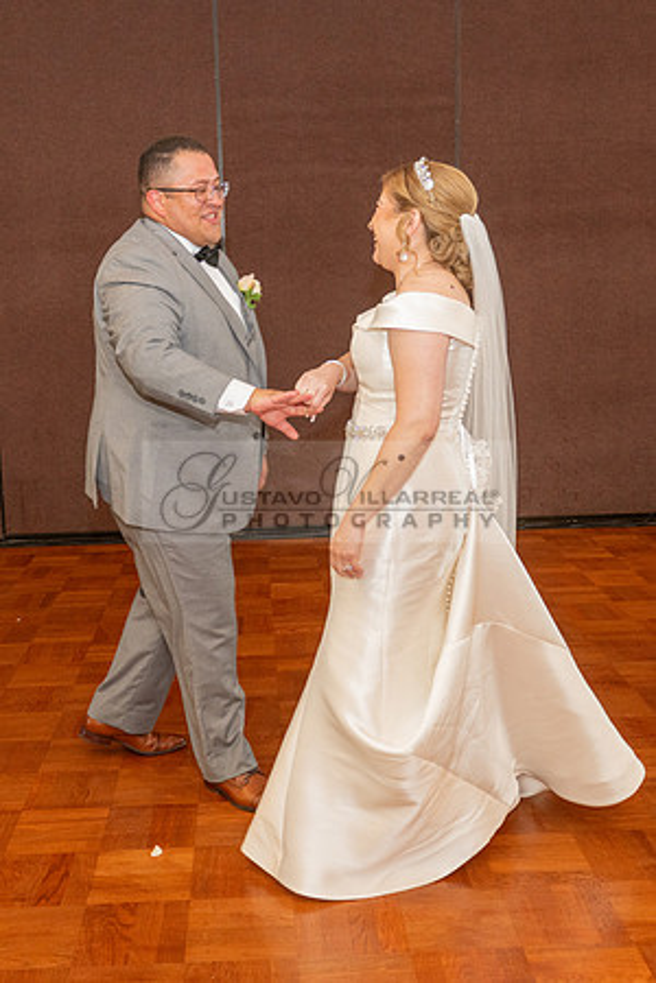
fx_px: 1141
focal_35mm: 42
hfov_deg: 32.1
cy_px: 442
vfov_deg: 46.6
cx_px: 296
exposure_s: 1/125
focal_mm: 24
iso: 800
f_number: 3.5
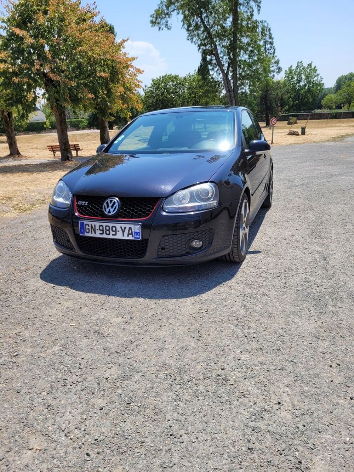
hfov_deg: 53.1
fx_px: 354
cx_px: 177
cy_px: 236
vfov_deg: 67.3
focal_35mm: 26
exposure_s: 1/2116
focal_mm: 5.4
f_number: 1.8
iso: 40
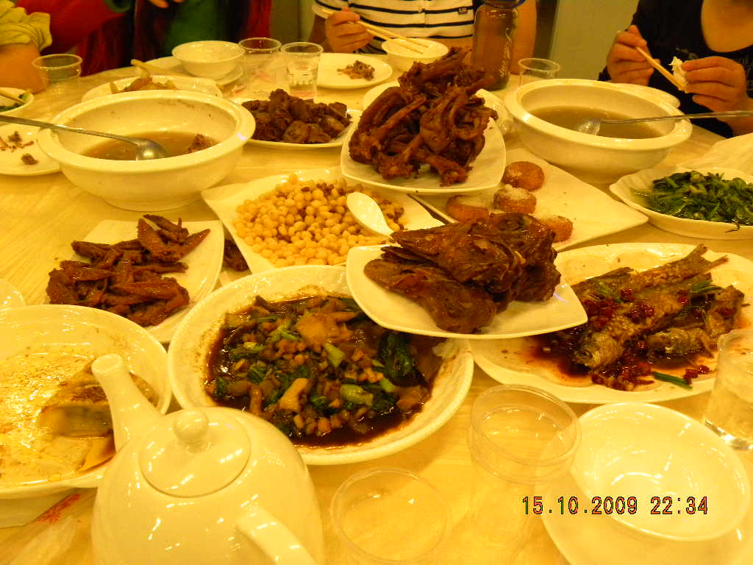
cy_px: 282
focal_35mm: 33
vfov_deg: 42.9
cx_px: 376
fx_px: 718
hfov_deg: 55.4
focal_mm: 5.9
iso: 400
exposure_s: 1/60.4
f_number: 2.8
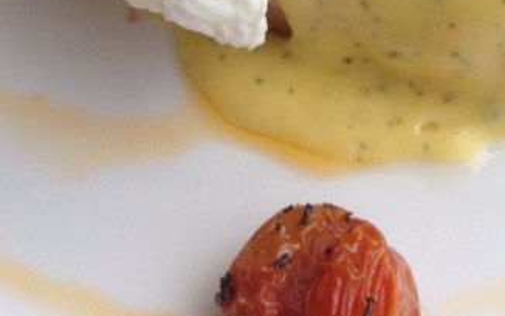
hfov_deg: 22.4
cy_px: -194
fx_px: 1253
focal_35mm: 91
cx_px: 415
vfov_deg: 13.4
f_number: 2.4
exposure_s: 1/302
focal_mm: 4.28
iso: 50
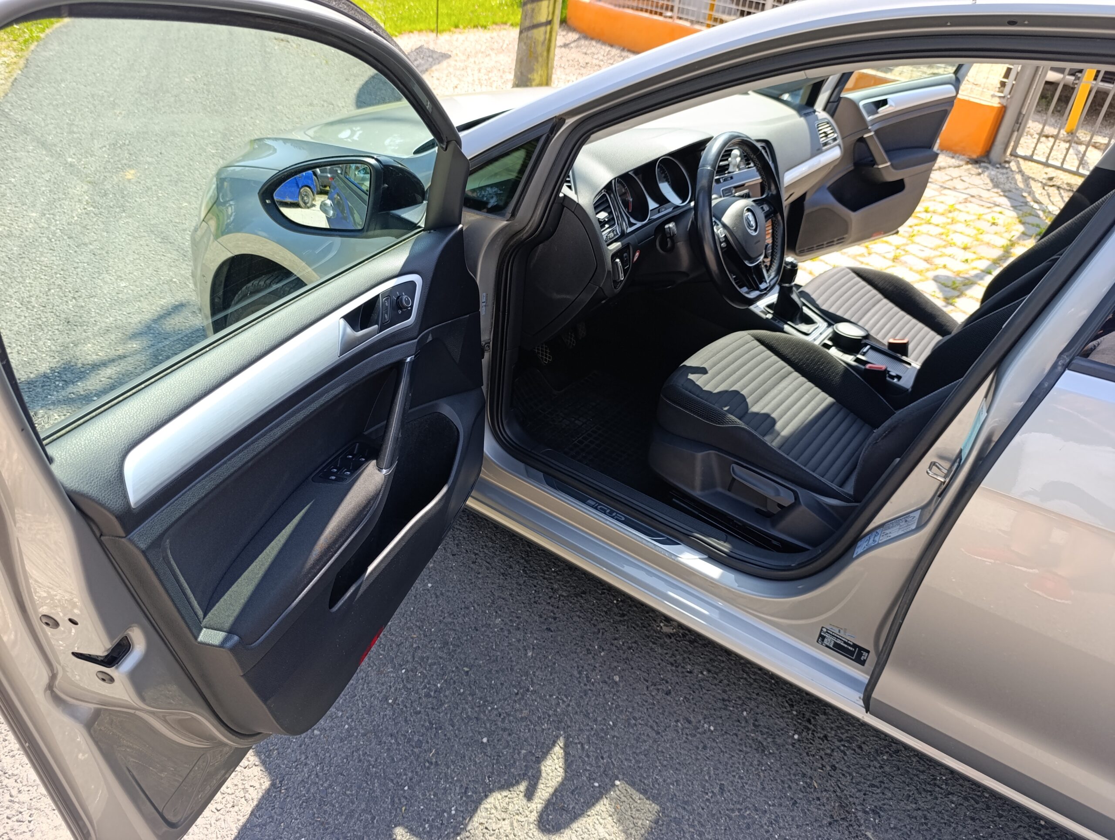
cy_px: 420
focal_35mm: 23
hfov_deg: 73.8
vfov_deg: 59.0
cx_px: 558
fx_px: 742
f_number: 1.6
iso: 50
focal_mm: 6.14
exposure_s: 1/141
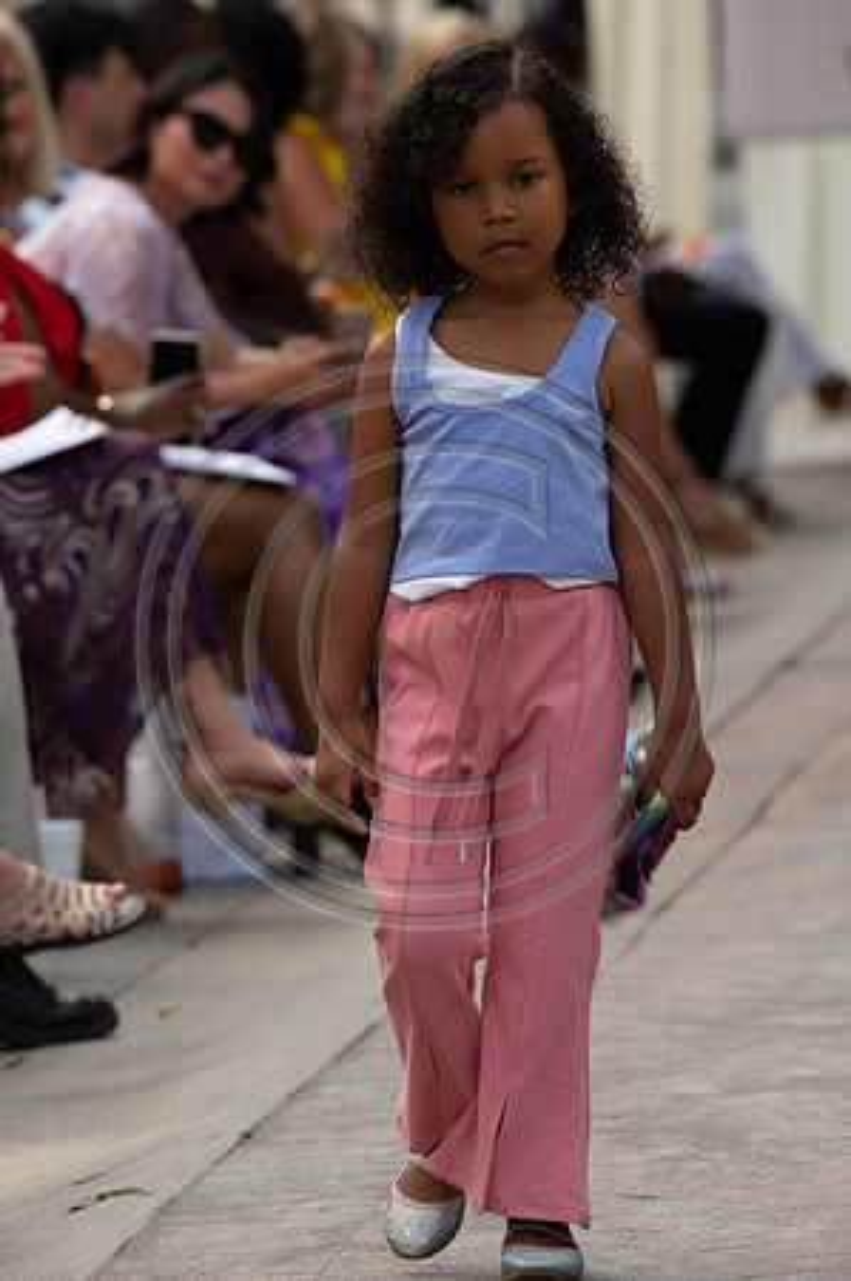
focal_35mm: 150
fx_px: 5331
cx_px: 426
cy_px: 640
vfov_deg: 13.7
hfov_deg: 9.1
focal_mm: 150
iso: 400
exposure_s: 1/160
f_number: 10
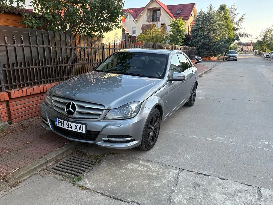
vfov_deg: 53.1
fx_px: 205
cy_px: 102
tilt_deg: -14.4
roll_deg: +0.1
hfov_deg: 67.3
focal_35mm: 26
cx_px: 136
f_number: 1.6
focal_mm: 5.96
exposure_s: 1/303
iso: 64
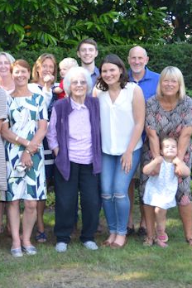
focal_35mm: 62
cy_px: 150
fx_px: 496
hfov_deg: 20.7
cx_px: -26
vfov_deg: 32.4
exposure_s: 1/80
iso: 200
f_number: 4.5
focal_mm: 24
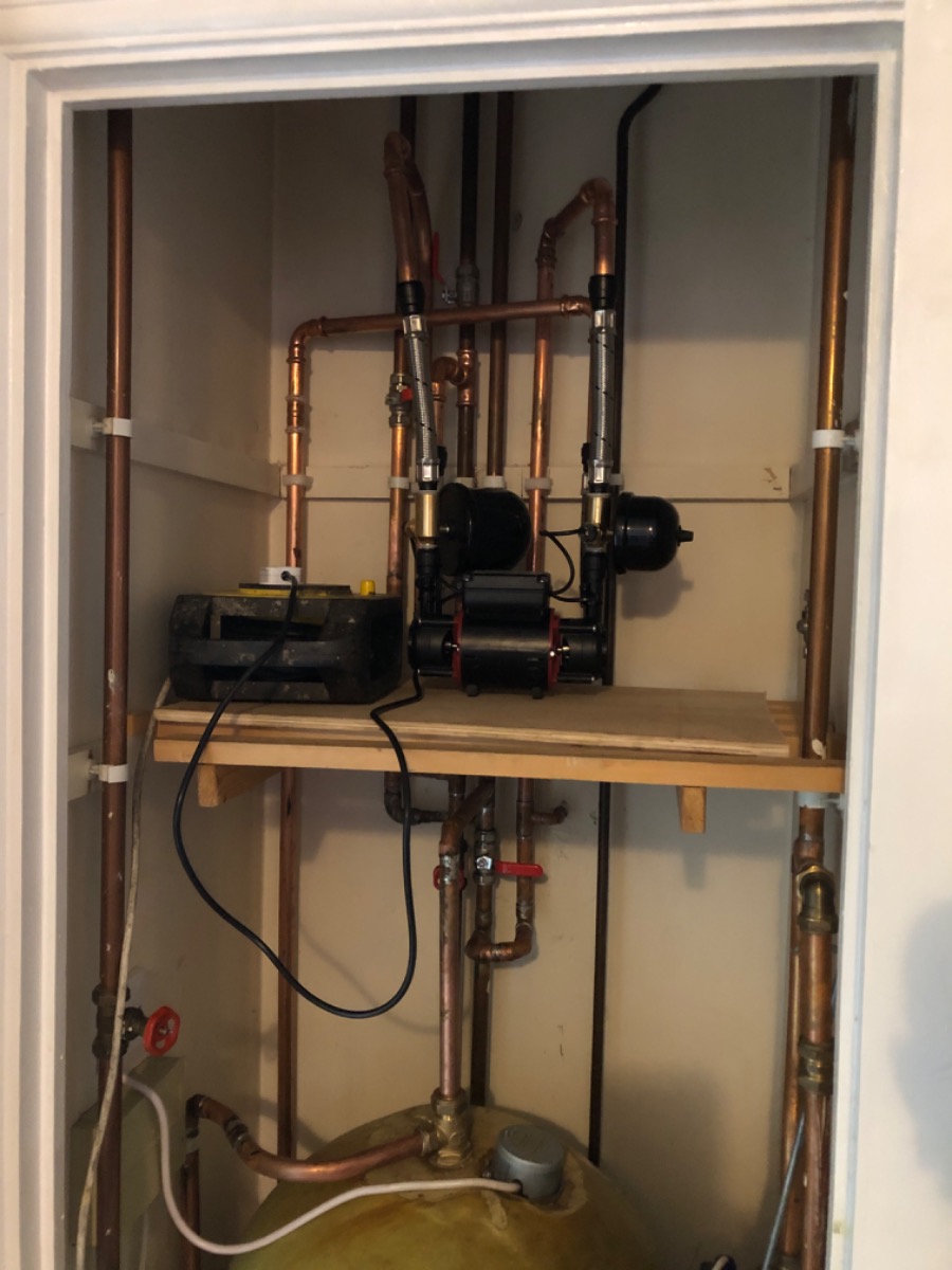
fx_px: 1027
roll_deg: -2.3
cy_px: 635
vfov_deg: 63.4
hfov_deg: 49.7
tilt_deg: -6.3
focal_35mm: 28
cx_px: 476
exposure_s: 1/4
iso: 100
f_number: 1.8
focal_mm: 3.99
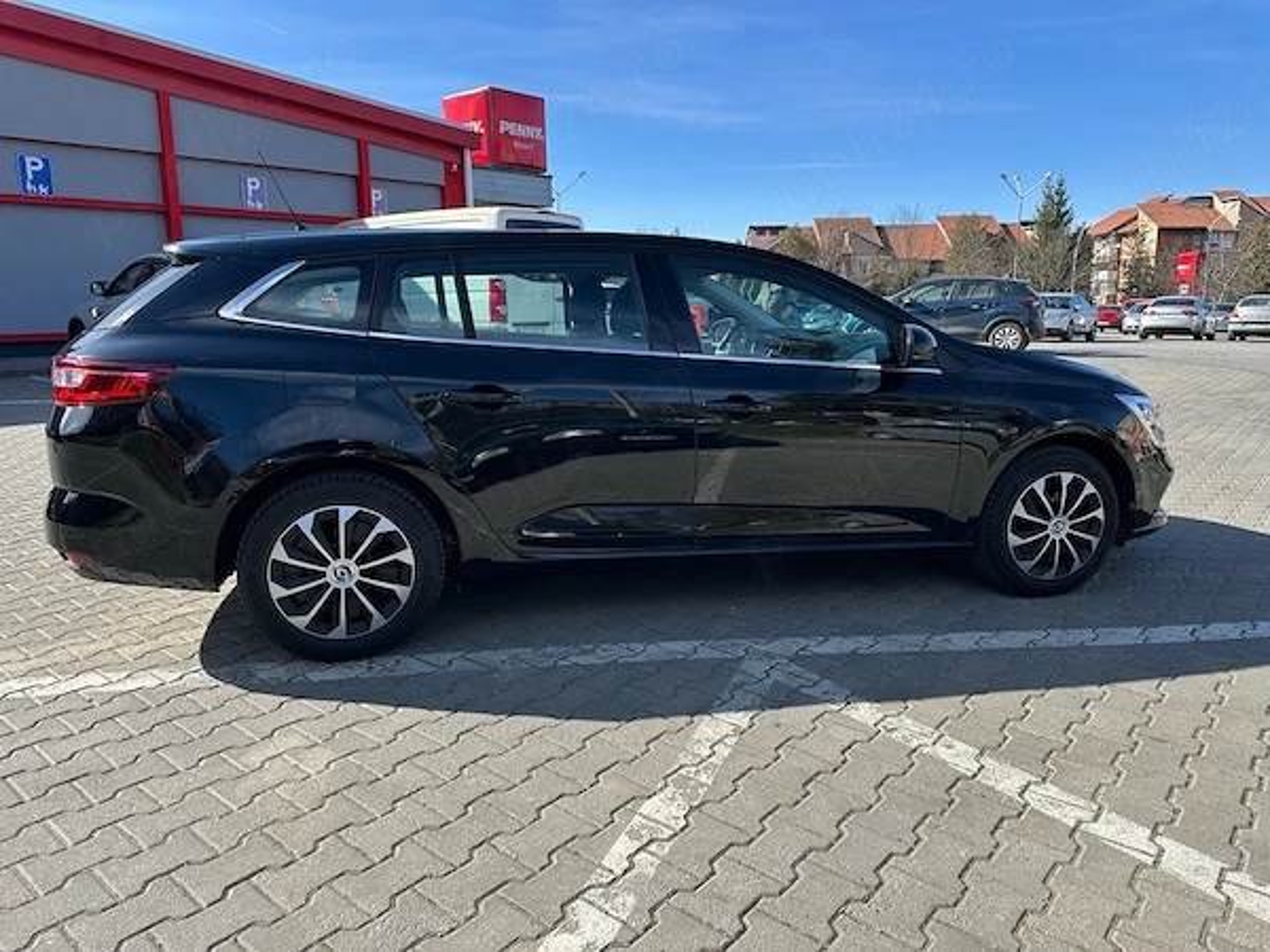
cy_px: 476
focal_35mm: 24
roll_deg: +0.1
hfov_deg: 71.6
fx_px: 881
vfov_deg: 56.8
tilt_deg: -10.4
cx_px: 635
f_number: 1.78
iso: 80
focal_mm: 6.86
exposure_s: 1/1916
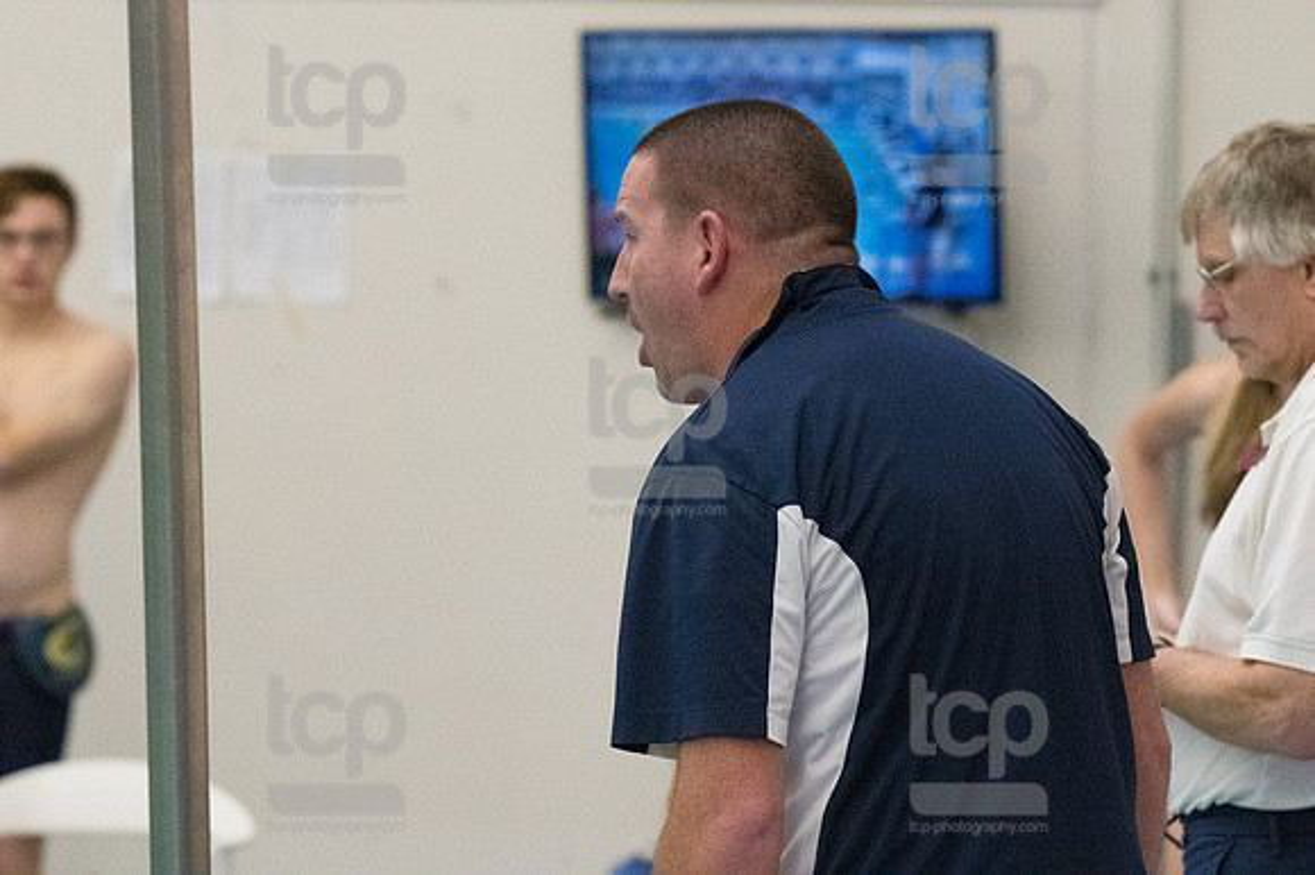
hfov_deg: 8.9
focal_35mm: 232
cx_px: 658
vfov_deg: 5.9
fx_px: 8469
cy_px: 438
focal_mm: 155
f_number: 5
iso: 10000
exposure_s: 1/1250
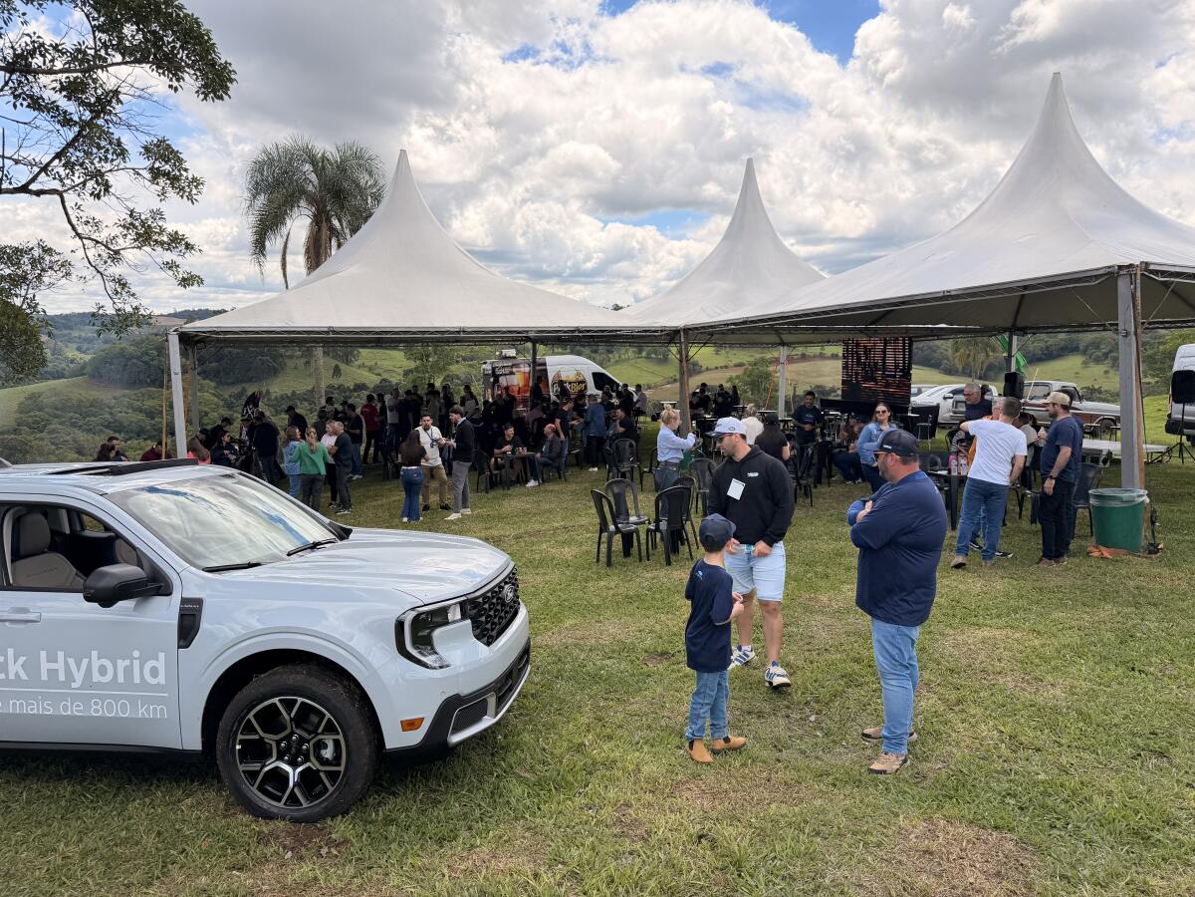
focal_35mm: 24
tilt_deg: -7.5
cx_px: 598
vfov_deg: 56.8
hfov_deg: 71.6
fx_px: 829
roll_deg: -0.6
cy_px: 448
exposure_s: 1/5319
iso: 80
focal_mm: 6.76
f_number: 1.78
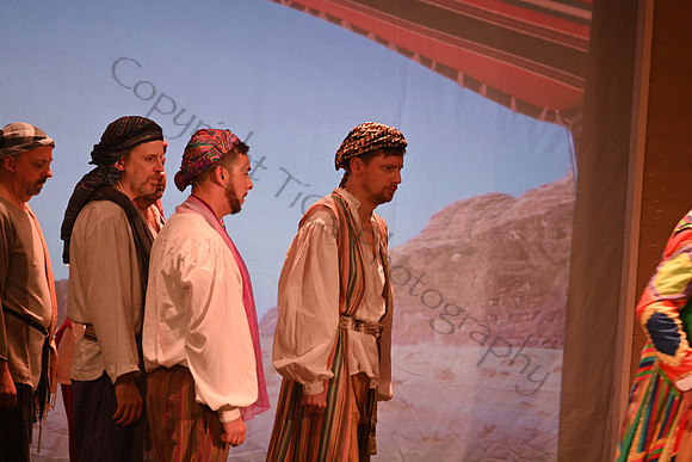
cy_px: 231
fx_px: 3845
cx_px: 346
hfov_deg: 10.3
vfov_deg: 6.9
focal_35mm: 200
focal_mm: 200
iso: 640
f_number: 2.8
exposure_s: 1/80
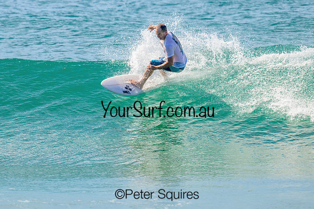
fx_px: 6628
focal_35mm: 760
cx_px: 134
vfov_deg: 1.8
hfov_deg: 2.7
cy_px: 82
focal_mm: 560
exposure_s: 1/2000
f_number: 11
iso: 800
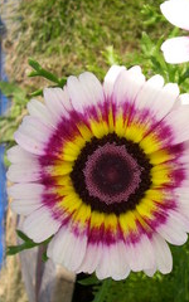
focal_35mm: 66
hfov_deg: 19.5
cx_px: 159
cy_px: 137
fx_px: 544
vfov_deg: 31.1
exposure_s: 1/250
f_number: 4.8
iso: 80
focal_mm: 5.6
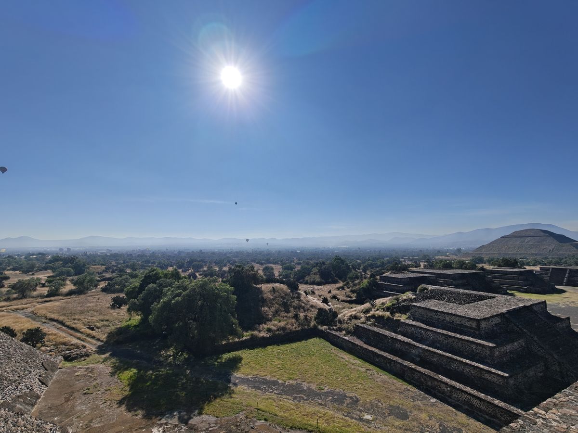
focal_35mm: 16
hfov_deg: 94.5
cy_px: 216
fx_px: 267
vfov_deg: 78.1
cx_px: 289
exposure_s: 1/3676
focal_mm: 2.31
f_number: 2
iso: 50
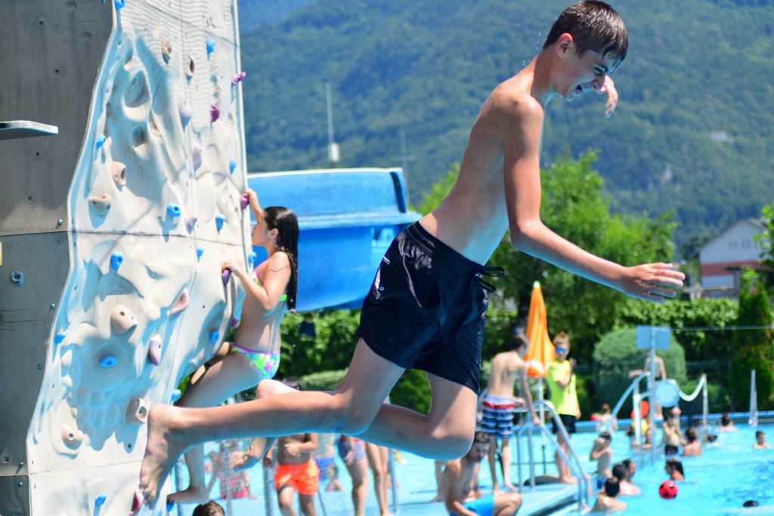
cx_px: 387
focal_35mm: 105
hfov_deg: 19.5
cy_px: 258
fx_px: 2258
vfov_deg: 13.0
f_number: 4
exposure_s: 1/1250
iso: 250
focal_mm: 70
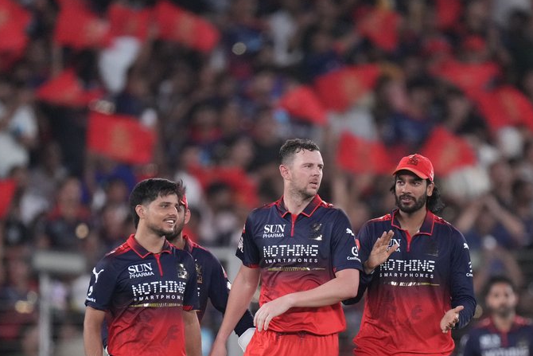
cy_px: 206
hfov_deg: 2.8
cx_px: 286
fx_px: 10736
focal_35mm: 725
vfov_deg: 1.9
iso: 4000
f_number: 4
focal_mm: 600
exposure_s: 1/1600
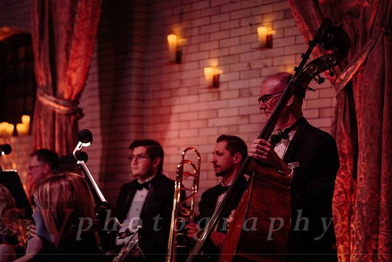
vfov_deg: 15.7
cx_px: 196
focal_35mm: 87
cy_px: 131
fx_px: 948
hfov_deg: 23.4
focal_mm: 87
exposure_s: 1/80
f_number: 2.8
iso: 1600
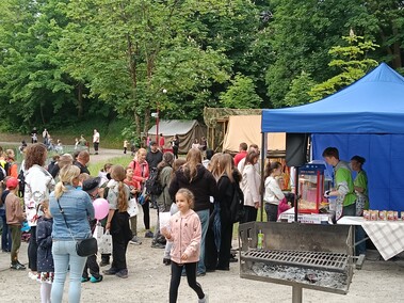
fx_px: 618
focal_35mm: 53
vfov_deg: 27.5
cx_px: 202
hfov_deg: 36.2
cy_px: 152
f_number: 1.8
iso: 80
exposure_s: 1/100
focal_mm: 3.98
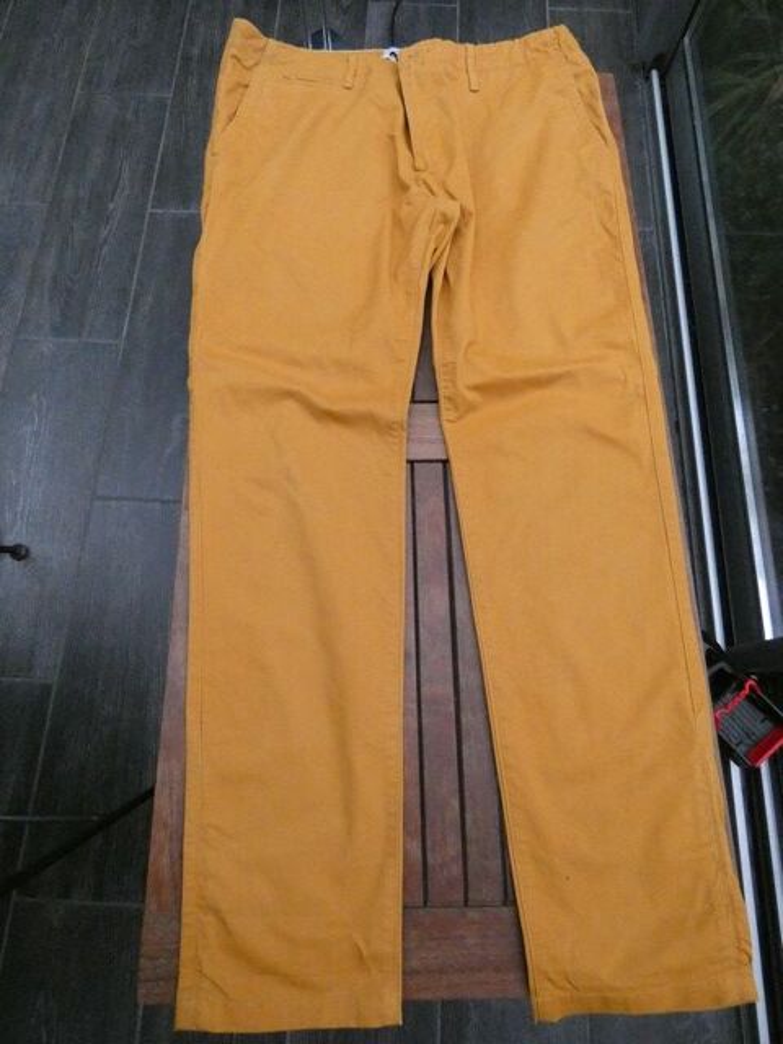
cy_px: 522
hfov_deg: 66.0
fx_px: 603
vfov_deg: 81.7
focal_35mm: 20
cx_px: 392
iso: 1600
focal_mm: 3.6
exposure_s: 1/320
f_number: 2.8
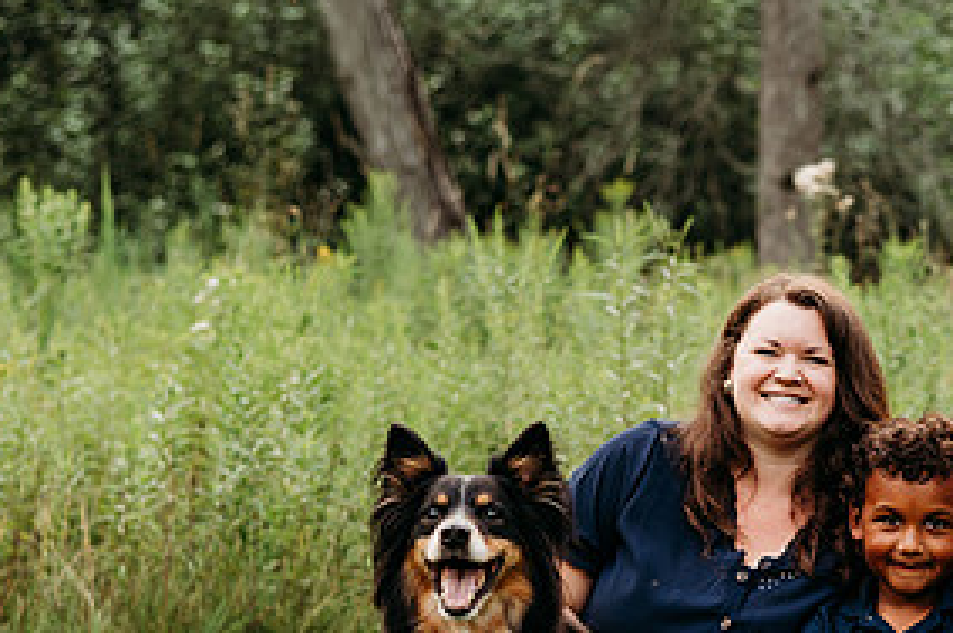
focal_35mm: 119
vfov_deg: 11.5
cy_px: 502
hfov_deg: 17.0
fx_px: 3147
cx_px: 849
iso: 400
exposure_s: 1/250
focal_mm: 58
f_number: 2.8
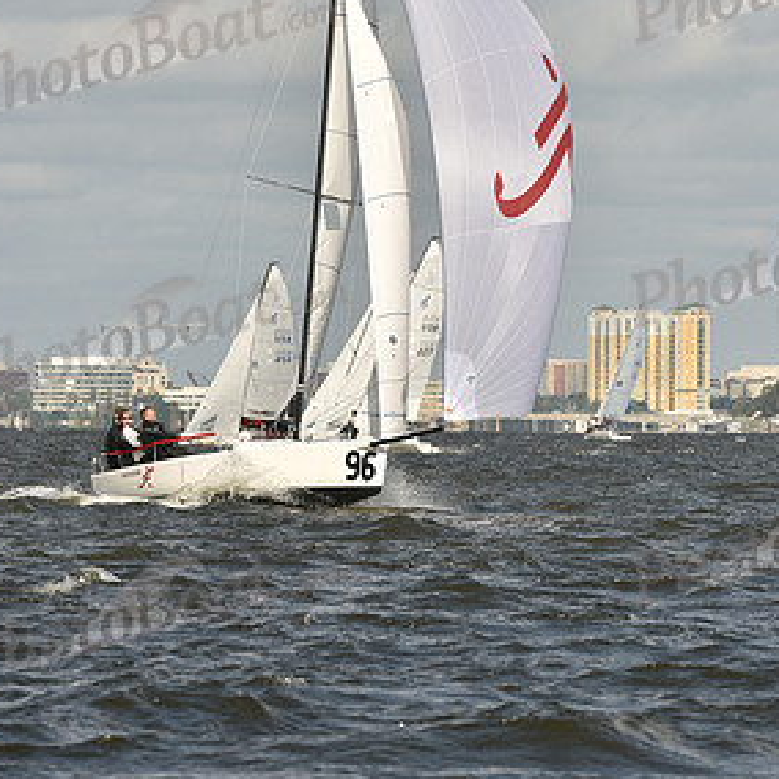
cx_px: 490
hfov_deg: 4.2
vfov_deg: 4.2
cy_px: 154
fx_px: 10617
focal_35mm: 417
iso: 250
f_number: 8
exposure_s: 1/1250
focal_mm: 240
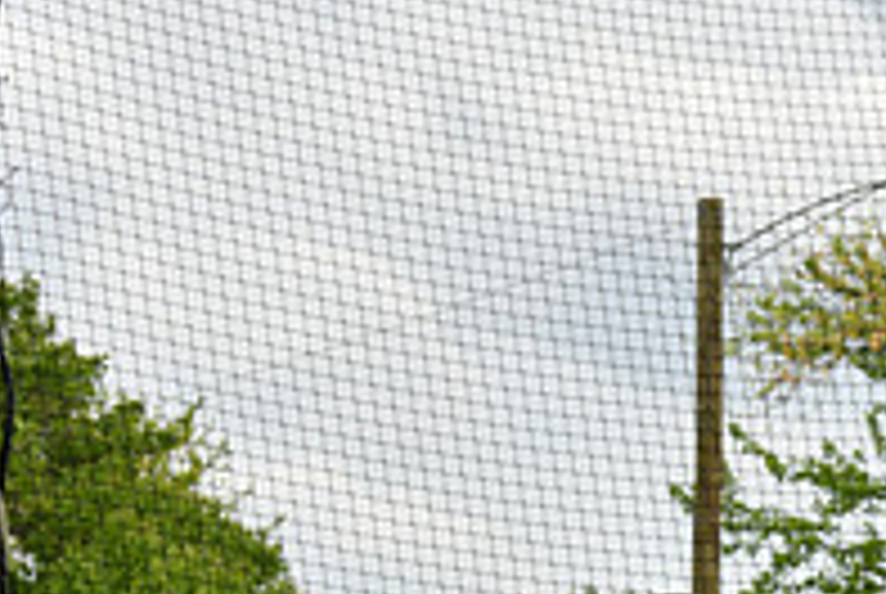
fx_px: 5077
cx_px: 1147
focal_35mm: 206
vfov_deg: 6.7
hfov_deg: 9.8
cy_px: 646
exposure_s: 1/800
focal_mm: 70
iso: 400
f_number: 5
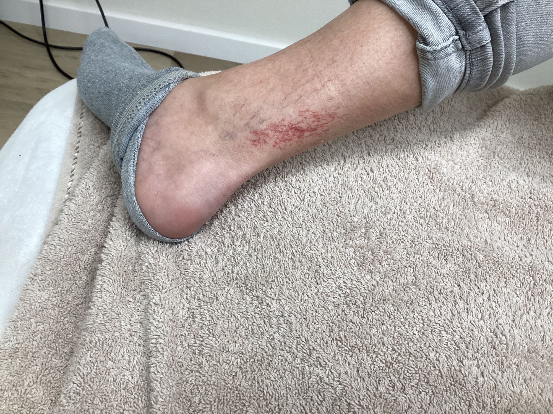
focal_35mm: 31
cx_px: 276
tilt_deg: -49.5
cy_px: 207
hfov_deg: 58.4
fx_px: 495
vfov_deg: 45.4
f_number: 2.4
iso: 80
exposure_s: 1/120
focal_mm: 3.3
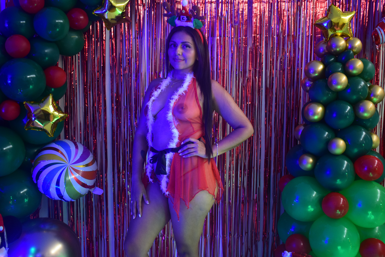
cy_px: 128
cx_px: 192
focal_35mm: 34
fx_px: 369
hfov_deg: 55.1
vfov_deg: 38.4
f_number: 3.8
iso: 1600
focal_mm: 23
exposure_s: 1/6
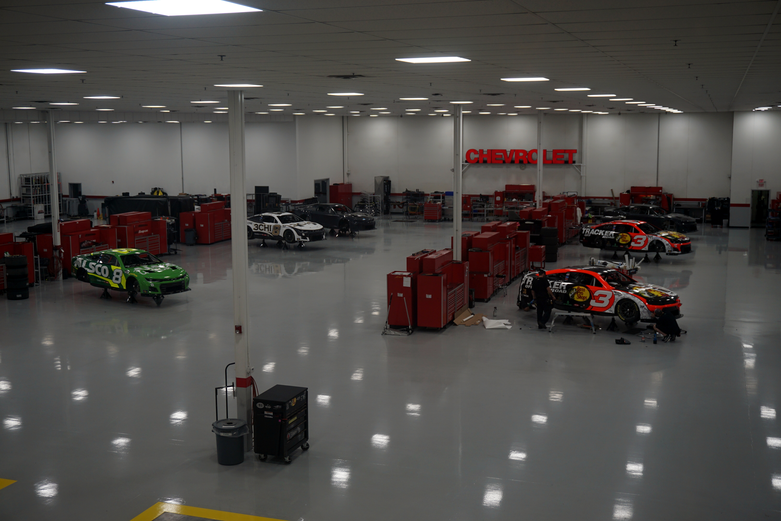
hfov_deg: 45.0
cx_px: 390
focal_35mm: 44
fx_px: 944
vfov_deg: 30.8
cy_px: 260
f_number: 4.5
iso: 160
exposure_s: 1/60
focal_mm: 29
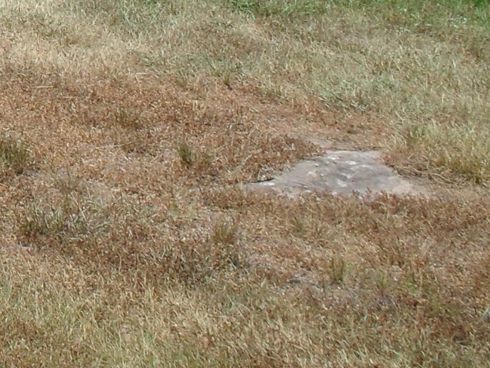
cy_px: -237
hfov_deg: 13.3
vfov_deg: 10.6
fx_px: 1897
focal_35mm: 134
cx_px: -394
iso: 100
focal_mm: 6.3
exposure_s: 1/180
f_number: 8.4
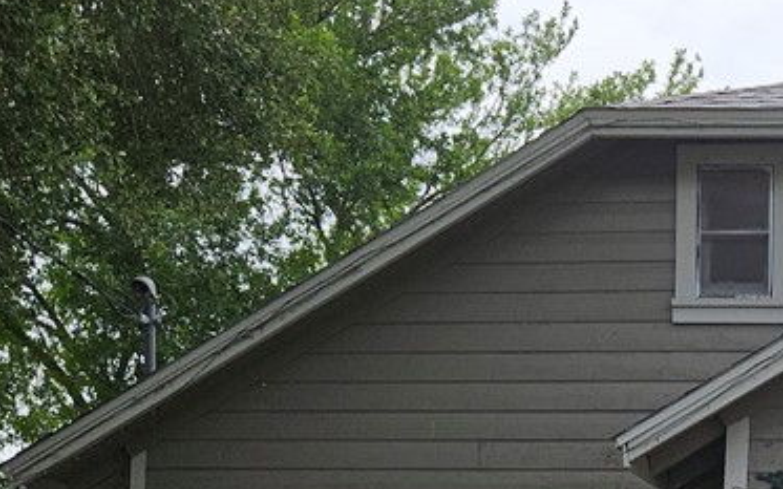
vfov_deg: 17.8
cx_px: 871
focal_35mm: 67
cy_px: 678
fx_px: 1430
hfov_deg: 27.8
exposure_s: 1/1628
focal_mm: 5.4
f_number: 1.8
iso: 25
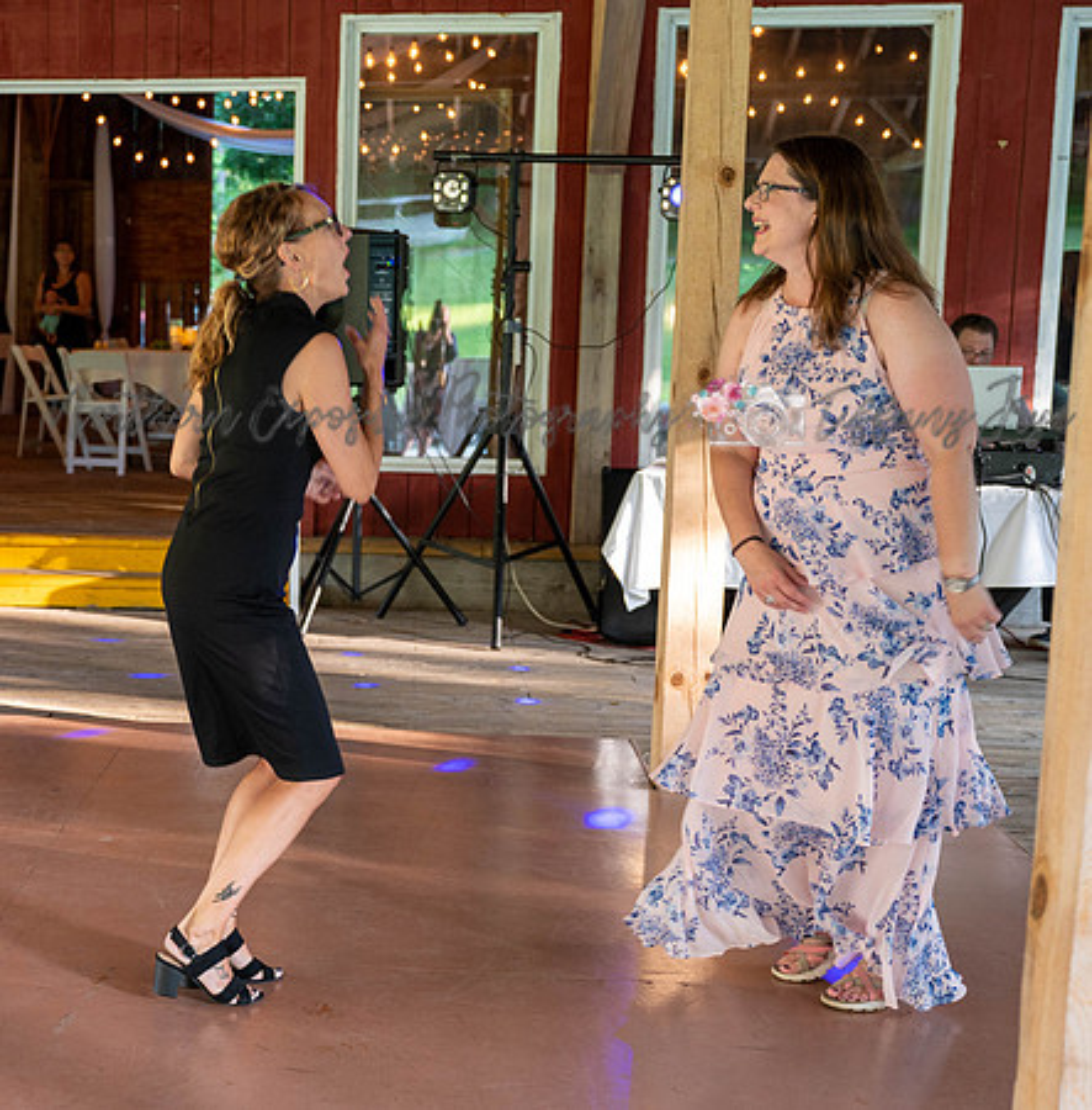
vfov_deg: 30.6
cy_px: 639
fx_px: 2023
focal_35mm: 56
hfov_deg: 29.1
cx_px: 132
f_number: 2.8
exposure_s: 1/125
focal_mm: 38
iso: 1000
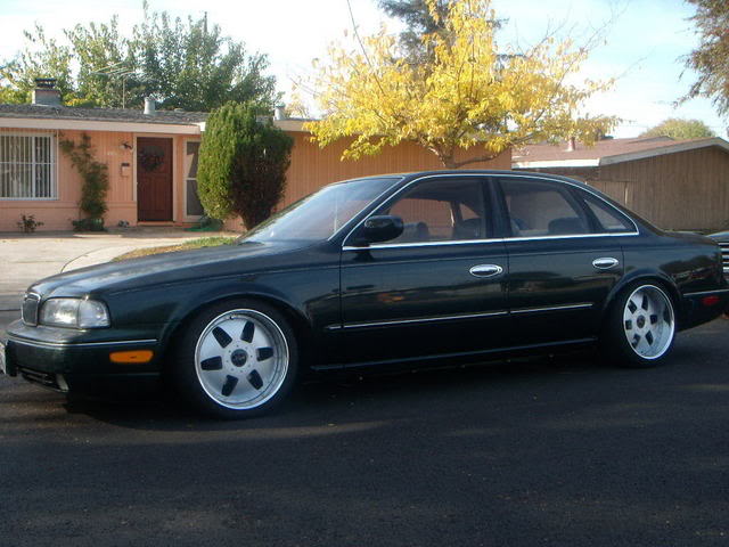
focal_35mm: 38
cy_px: 274
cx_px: 364
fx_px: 800
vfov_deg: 37.7
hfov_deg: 49.0
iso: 64
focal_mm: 6.4
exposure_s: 1/128
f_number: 5.7
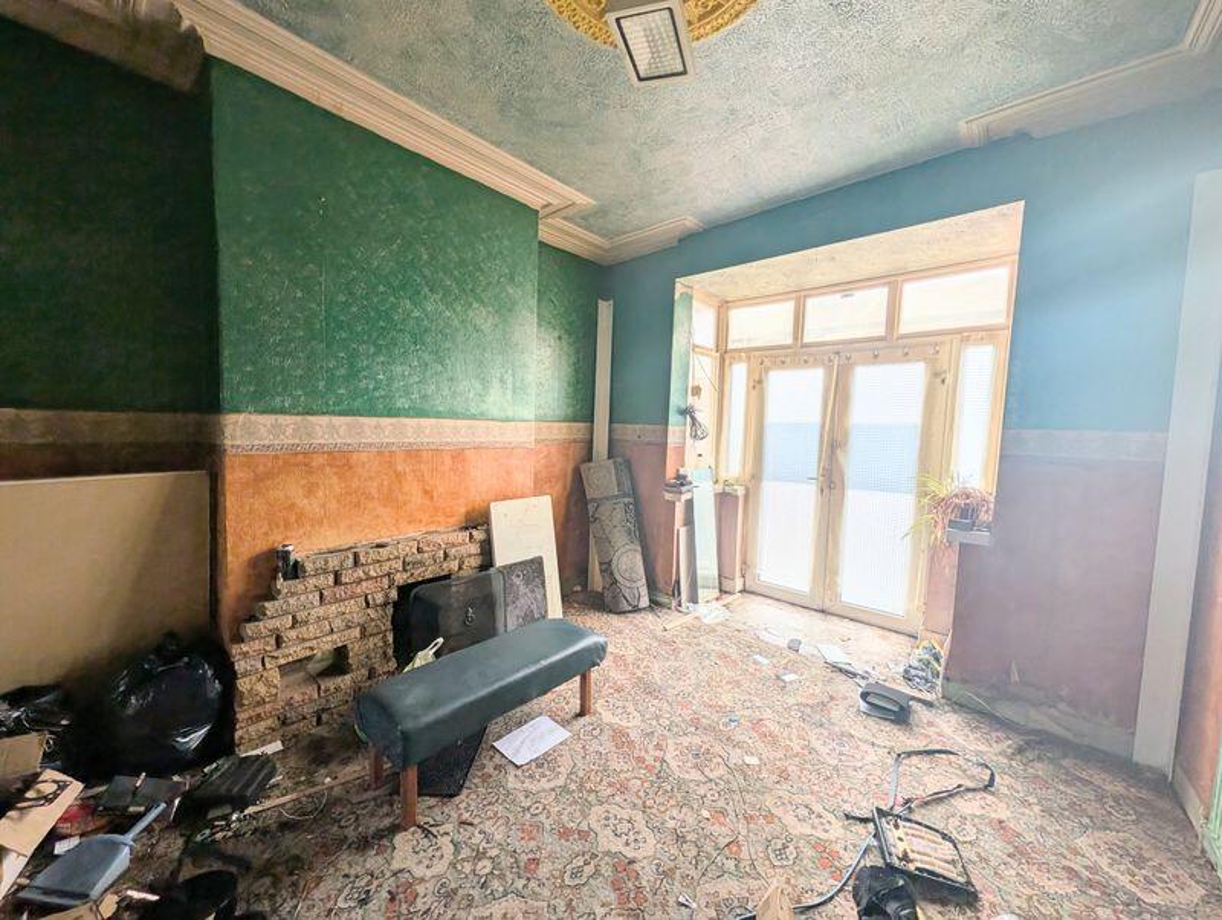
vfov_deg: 94.6
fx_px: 424
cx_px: 611
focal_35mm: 12
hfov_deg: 110.5
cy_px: 460
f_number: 1.7
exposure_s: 1/92.8
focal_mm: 2.02
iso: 47
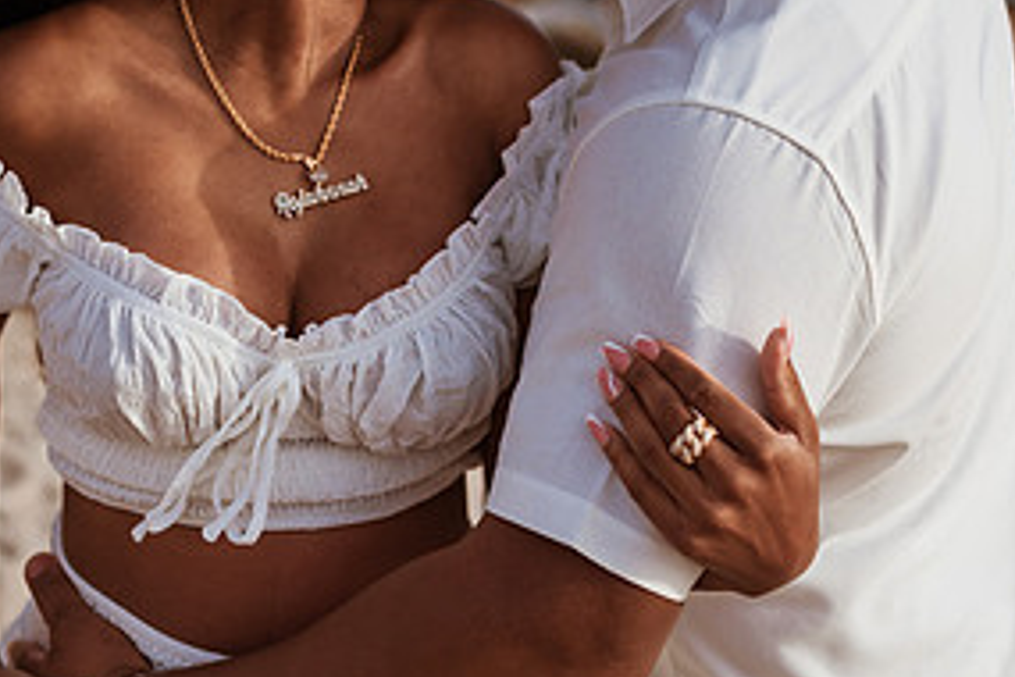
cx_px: 531
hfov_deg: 27.7
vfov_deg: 18.3
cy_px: 46
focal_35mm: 73
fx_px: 2058
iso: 64
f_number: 1.8
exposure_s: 1/6400
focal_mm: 35
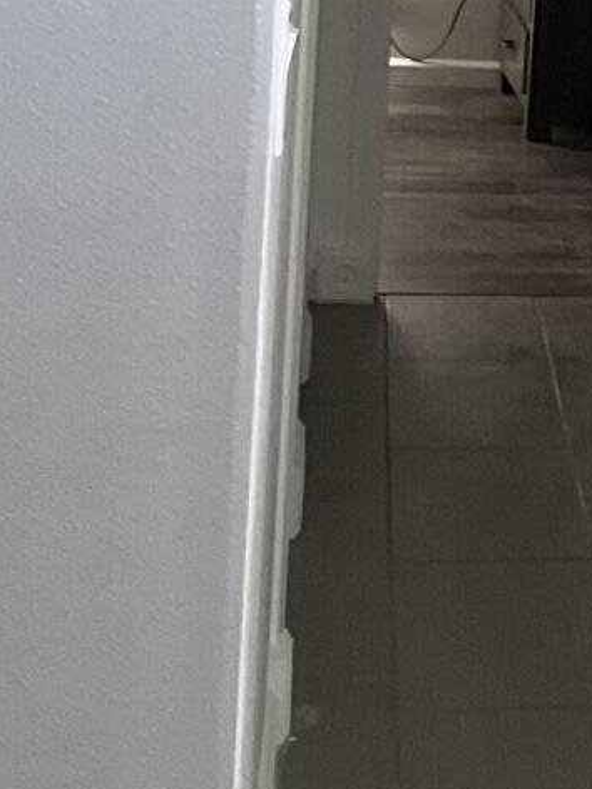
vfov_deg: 15.6
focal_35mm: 123
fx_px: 2805
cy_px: -55
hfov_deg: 11.0
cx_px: 1186
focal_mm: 3
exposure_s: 1/60
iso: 125
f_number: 1.8
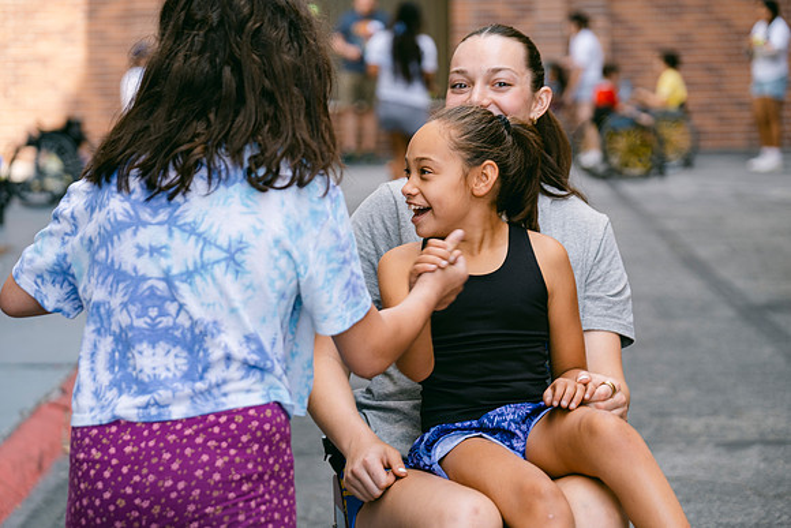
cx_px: 396
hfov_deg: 16.9
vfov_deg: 11.3
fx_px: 2659
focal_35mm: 121
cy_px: 264
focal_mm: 80.4
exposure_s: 1/160
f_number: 2.8
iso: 160
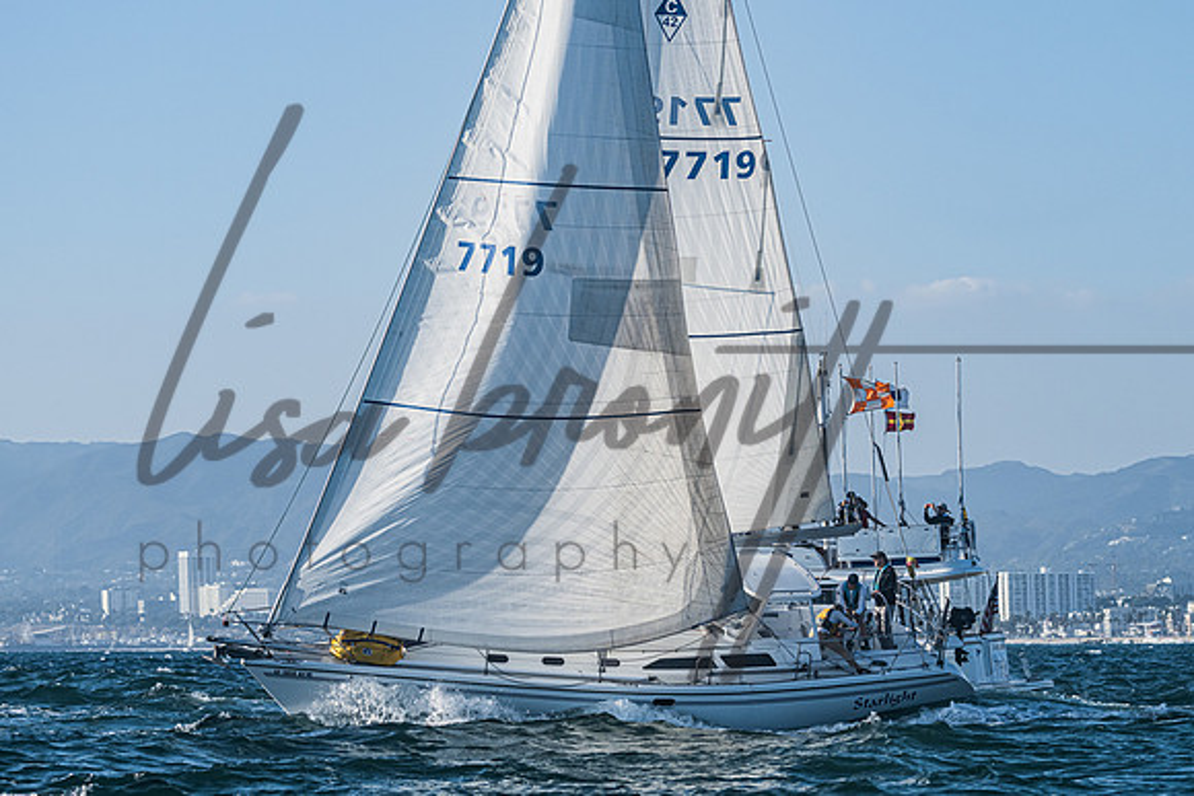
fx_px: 5824
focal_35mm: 176
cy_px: 328
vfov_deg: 7.8
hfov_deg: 11.7
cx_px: 678
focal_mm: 130
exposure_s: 1/3200
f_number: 6.3
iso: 400
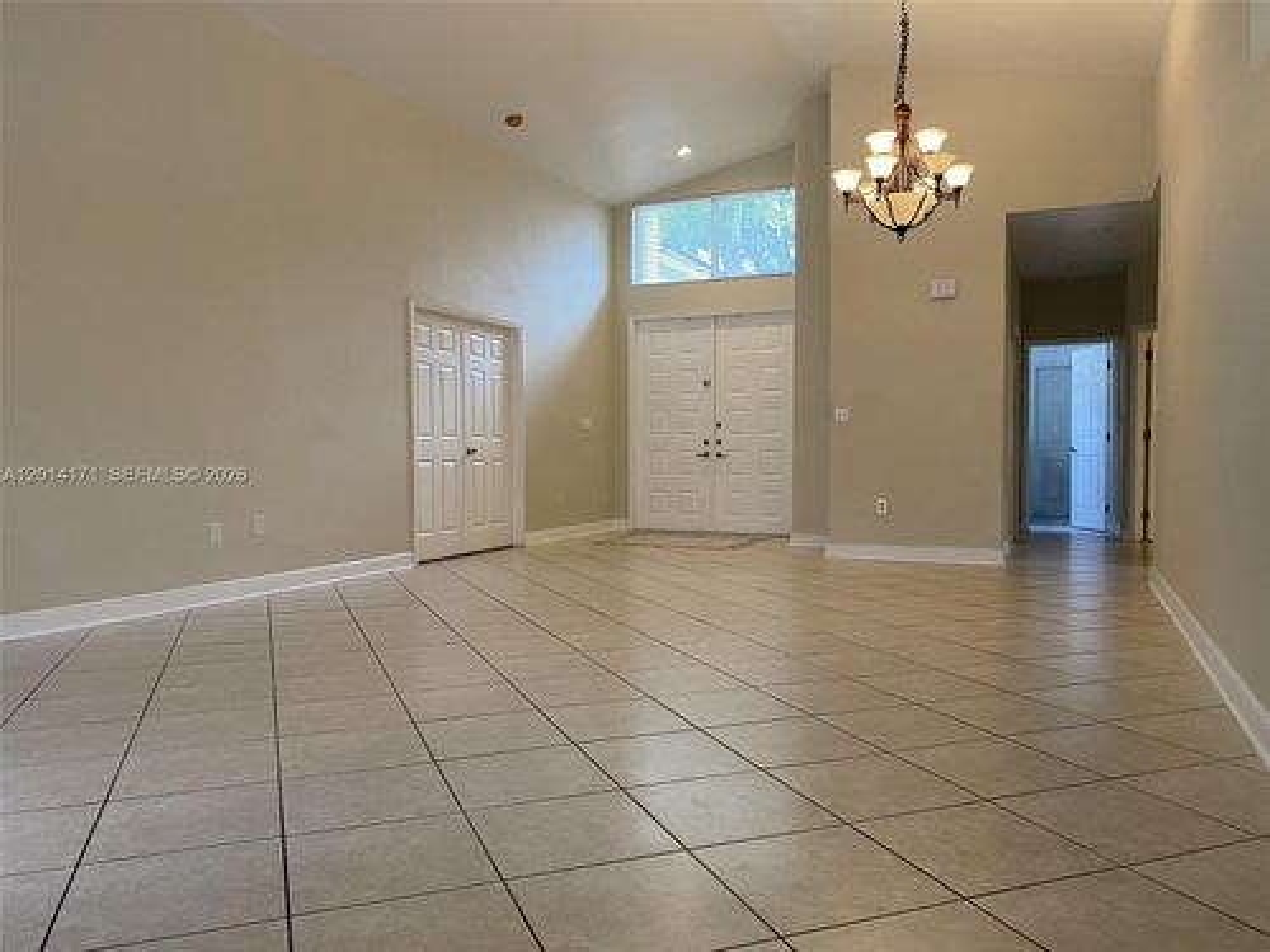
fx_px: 954
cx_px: 635
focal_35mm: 26
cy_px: 476
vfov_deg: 53.1
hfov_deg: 67.3
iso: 100
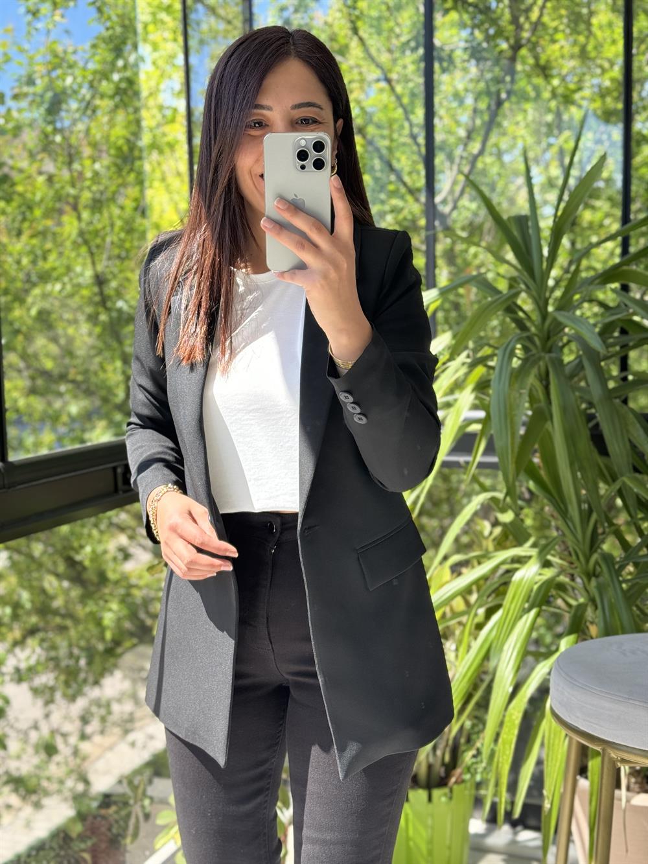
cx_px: 324
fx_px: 1198
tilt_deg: -19.5
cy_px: 432
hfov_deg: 30.3
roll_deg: +0.7
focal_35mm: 48
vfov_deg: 39.7
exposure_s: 1/247
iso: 64
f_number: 1.78
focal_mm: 6.76
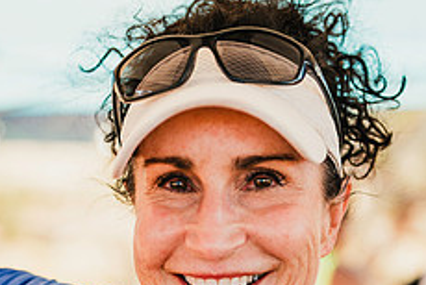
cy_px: 297
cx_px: 233
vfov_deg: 10.8
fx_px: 1493
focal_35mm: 126
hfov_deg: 16.2
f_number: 2.2
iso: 100
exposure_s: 1/320
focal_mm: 50
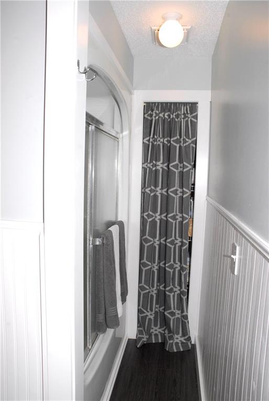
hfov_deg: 48.0
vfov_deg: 67.3
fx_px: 302
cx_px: 134
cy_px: 200
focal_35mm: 27
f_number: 10
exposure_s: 1/60
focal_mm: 18
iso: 640
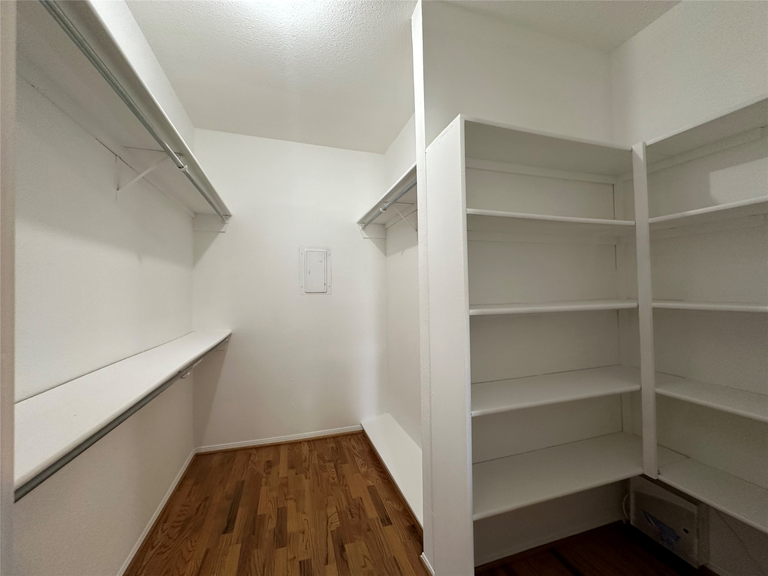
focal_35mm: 14
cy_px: 288
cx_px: 384
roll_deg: +0.7
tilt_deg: +0.2
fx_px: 311
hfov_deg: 102.1
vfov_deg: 85.7
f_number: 2.2
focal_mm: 2.22
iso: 160
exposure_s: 1/60
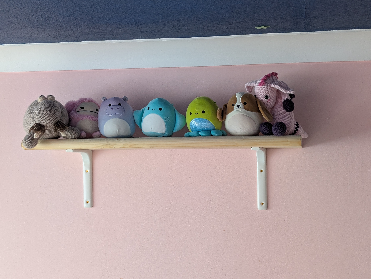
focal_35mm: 49
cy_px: 140
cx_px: 186
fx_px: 526
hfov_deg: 38.9
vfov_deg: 29.7
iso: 109
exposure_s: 1/23.8
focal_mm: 6.9
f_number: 1.68
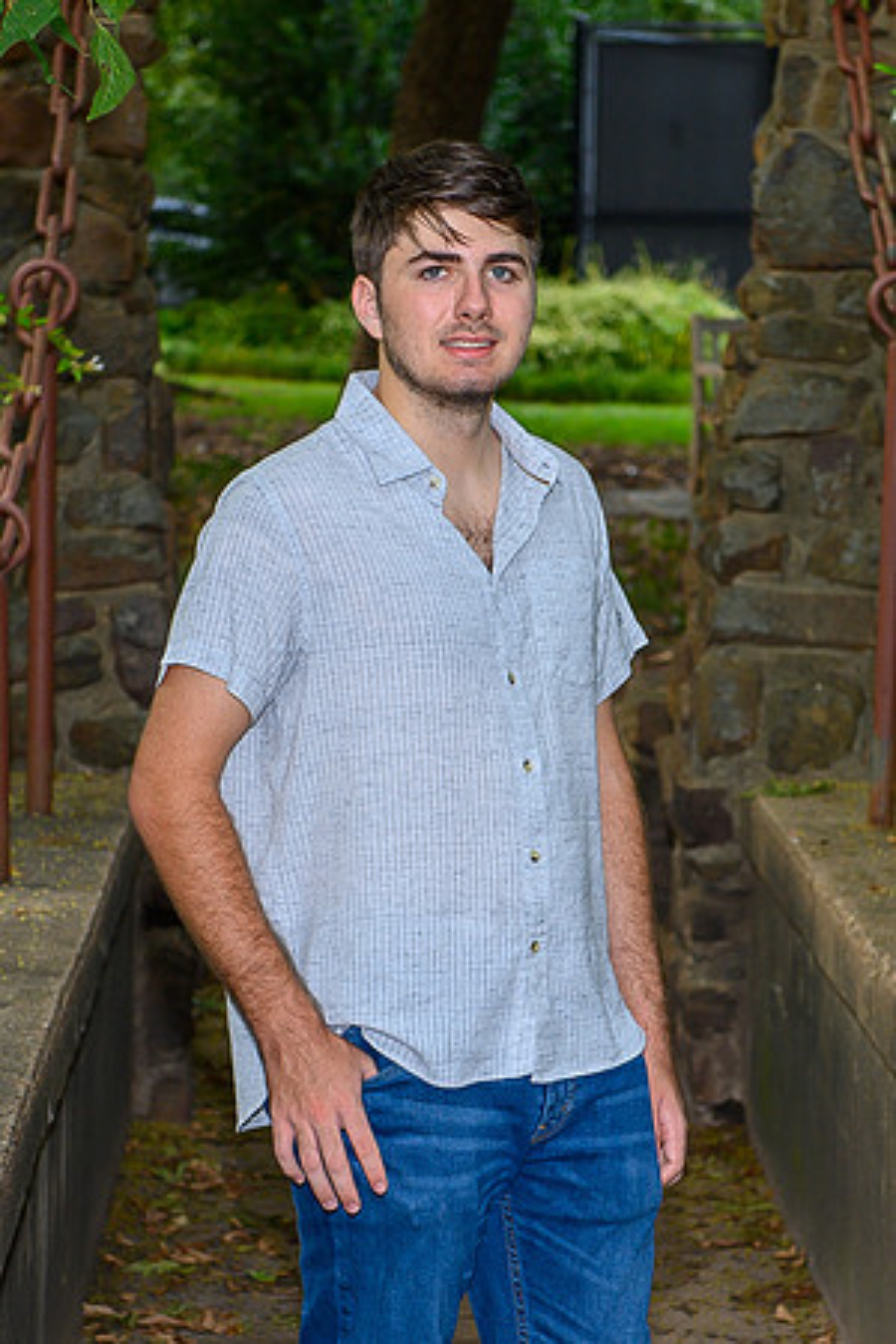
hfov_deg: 8.1
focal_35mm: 169
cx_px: 508
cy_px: 918
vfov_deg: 12.1
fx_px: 6318
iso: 200
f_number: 5
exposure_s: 1/60
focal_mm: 62
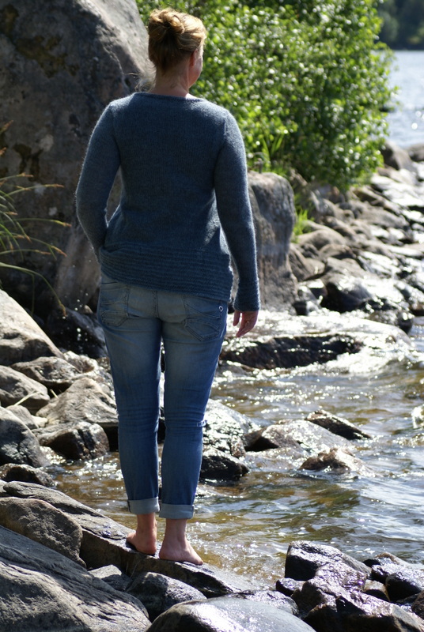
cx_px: 212
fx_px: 3565
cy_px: 316
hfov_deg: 6.8
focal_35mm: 202
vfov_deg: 10.1
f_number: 5.6
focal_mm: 135
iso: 100
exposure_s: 1/250
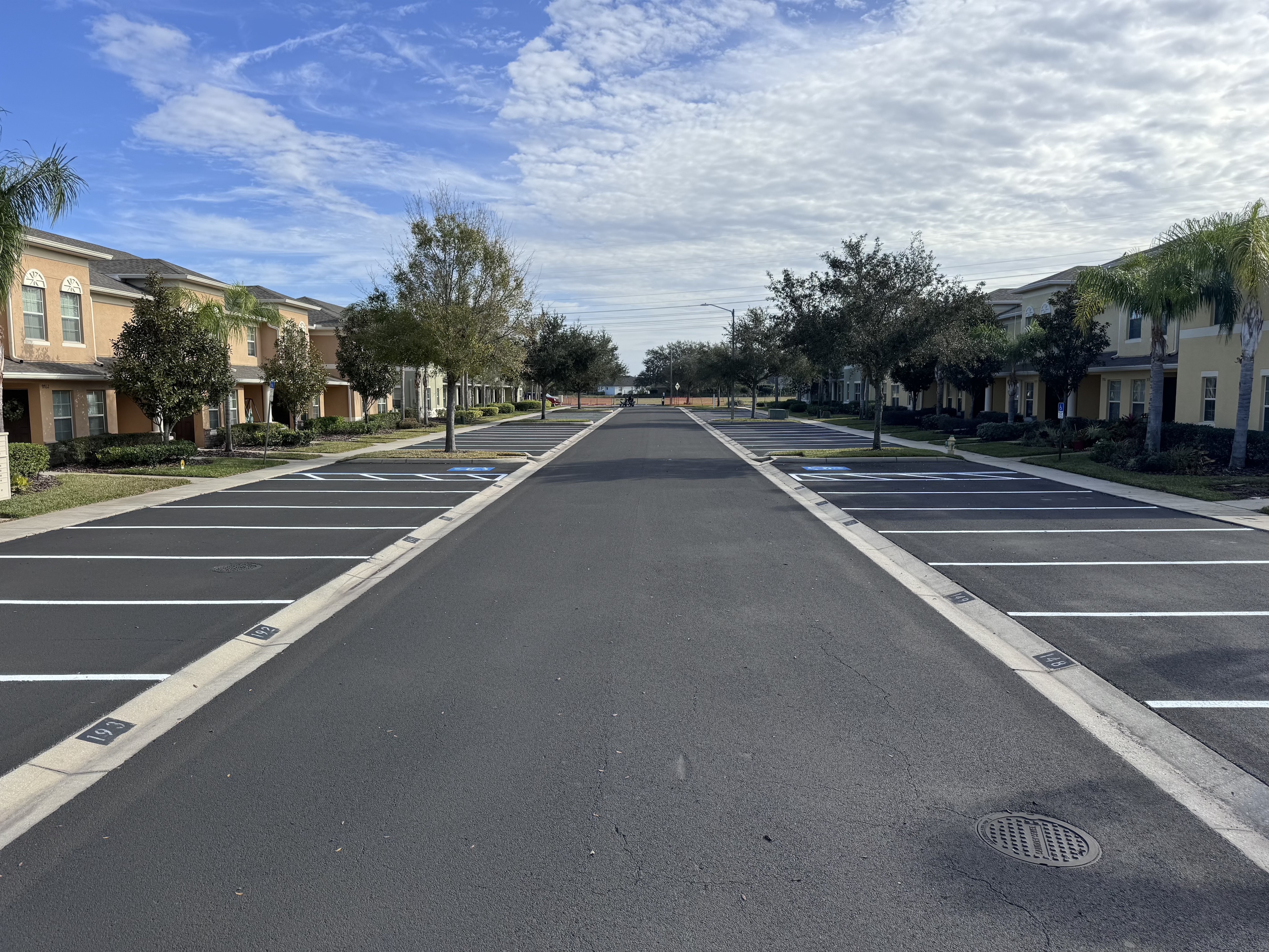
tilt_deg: -7.0
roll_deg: +0.3
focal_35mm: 24
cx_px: 634
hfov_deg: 71.6
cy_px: 476
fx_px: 880
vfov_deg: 56.8
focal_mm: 6.86
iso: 80
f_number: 1.78
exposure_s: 1/4049
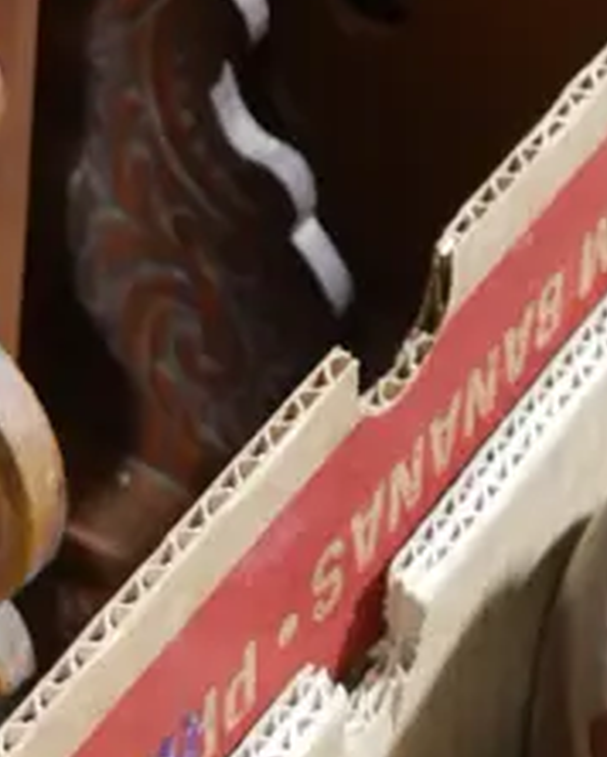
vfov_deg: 13.2
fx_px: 2826
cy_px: -764
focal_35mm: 126
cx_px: -222
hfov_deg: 11.9
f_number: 3.5
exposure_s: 1/60
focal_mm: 14
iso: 1250
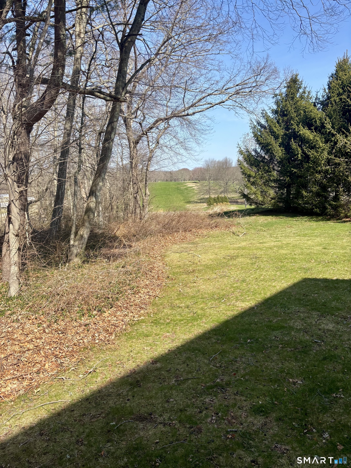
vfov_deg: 67.3
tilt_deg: -10.4
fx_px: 352
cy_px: 234
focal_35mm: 26
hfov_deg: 53.1
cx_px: 176
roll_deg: +3.4
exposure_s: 1/1751
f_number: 1.6
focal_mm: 5.96
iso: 50
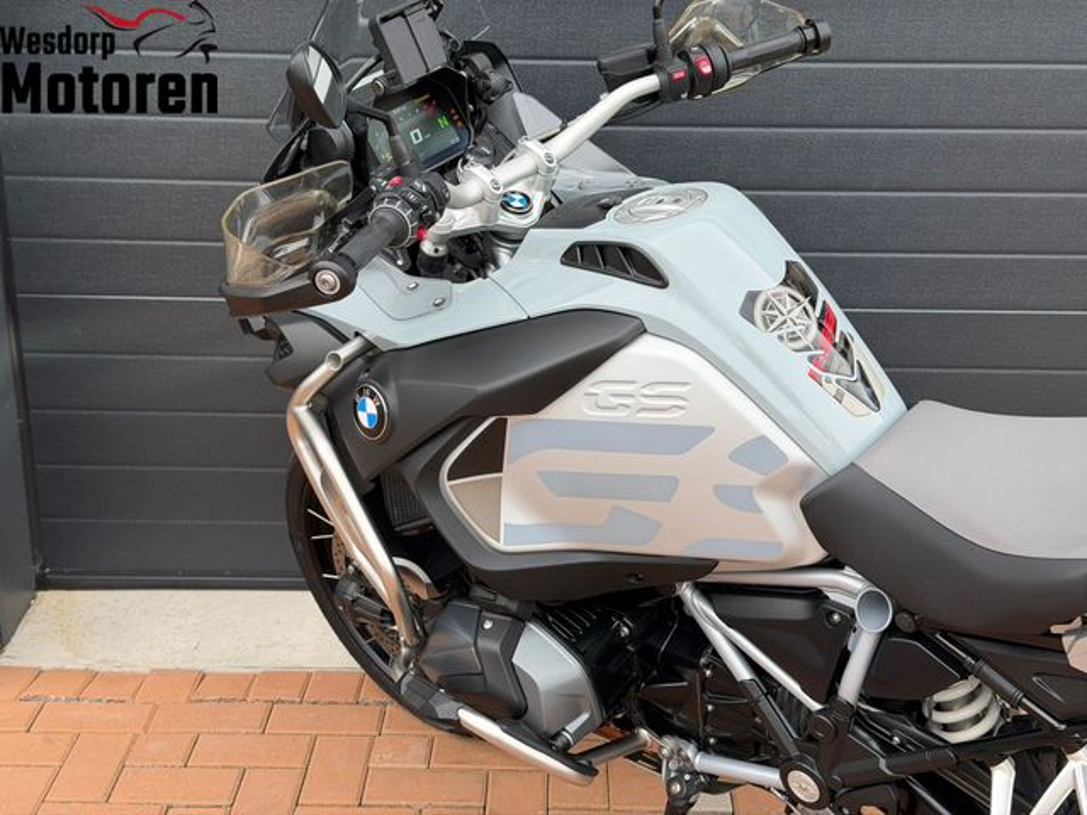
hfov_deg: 39.7
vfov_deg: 30.3
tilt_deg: -19.6
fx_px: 1507
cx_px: 544
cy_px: 408
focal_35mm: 48
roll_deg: -1.1
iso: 64
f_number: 1.78
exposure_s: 1/1085
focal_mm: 6.76
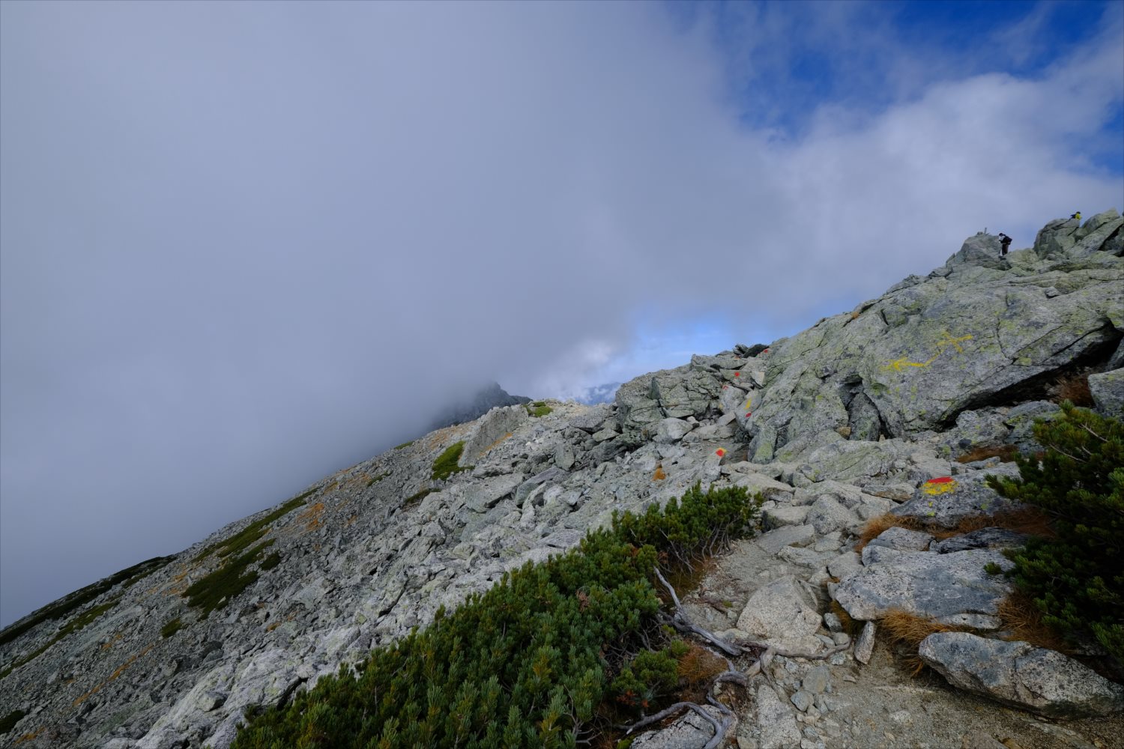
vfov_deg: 77.3
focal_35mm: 15
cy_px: 374
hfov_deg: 100.4
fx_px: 468
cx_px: 562
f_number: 8
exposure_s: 1/600
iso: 200
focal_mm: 10
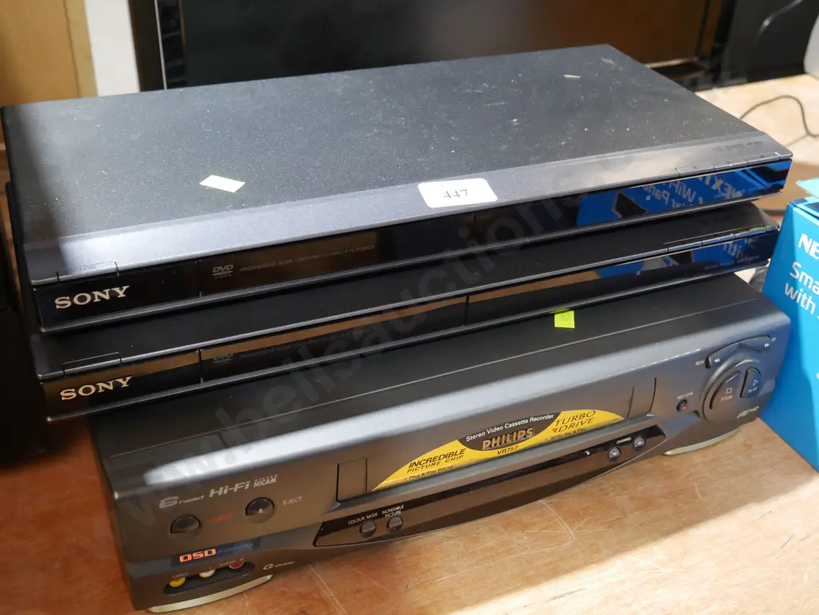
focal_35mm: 38
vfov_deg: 37.8
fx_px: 899
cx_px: 410
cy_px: 308
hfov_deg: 49.0
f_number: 4.1
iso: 2000
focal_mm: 19
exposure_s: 1/60
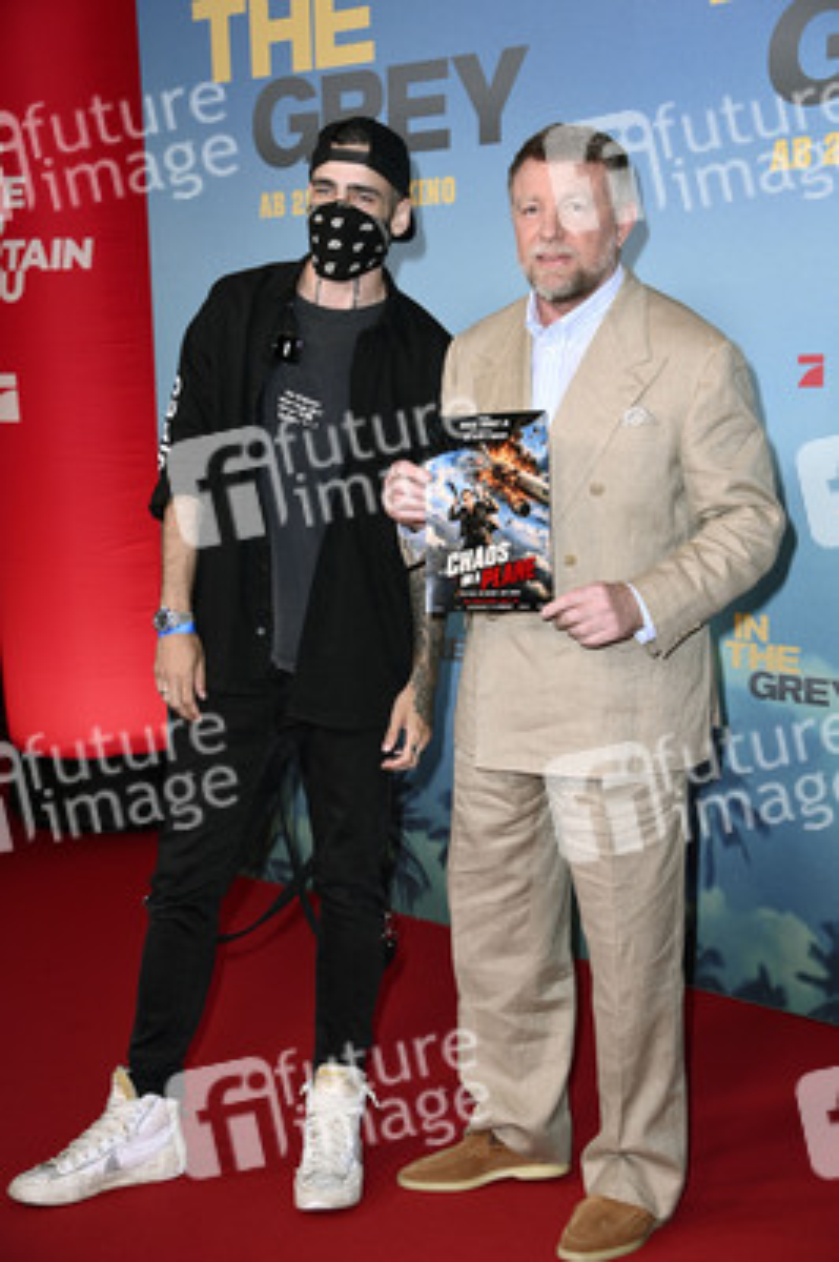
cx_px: 420
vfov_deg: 31.0
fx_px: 2276
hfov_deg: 20.9
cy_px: 631
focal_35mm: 65
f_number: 5.6
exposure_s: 1/250
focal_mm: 65
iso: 1250
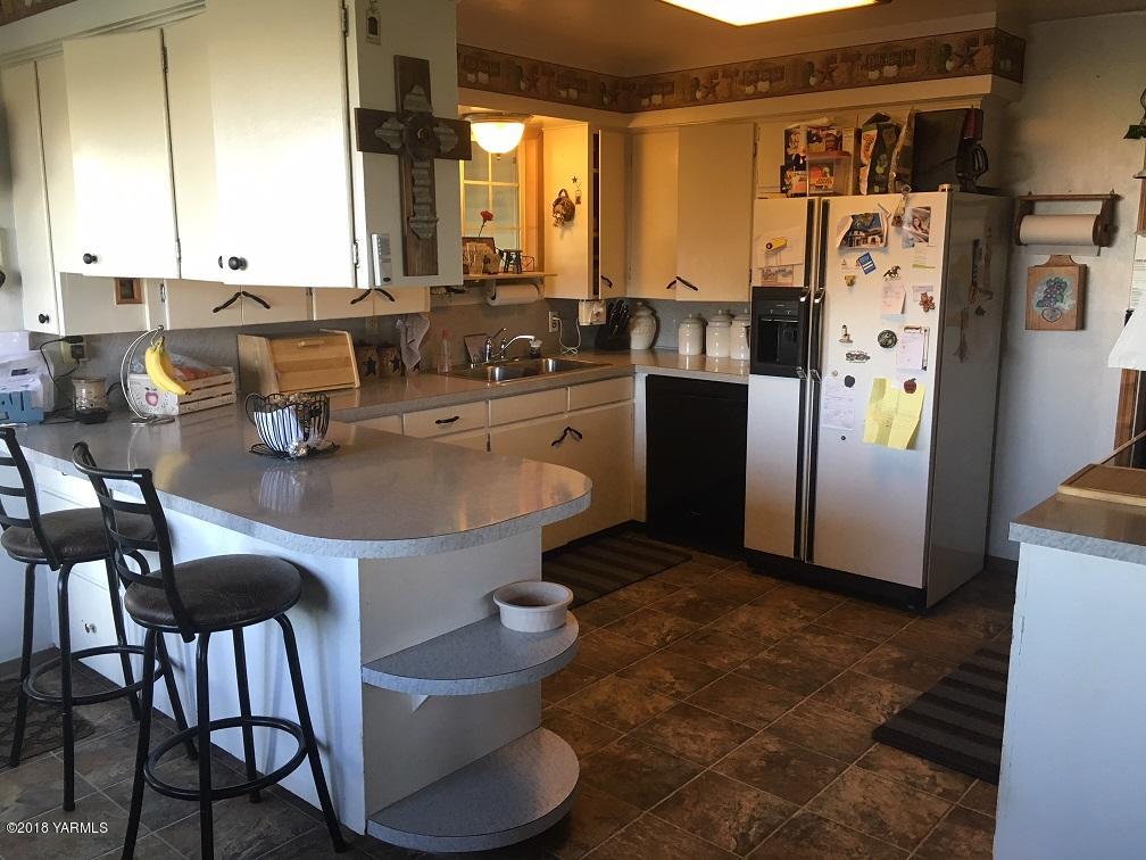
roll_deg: -0.9
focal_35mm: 29
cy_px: 430
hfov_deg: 61.7
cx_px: 573
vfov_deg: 48.2
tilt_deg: -11.3
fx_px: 960
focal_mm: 4.15
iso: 80
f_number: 2.2
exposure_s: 1/30
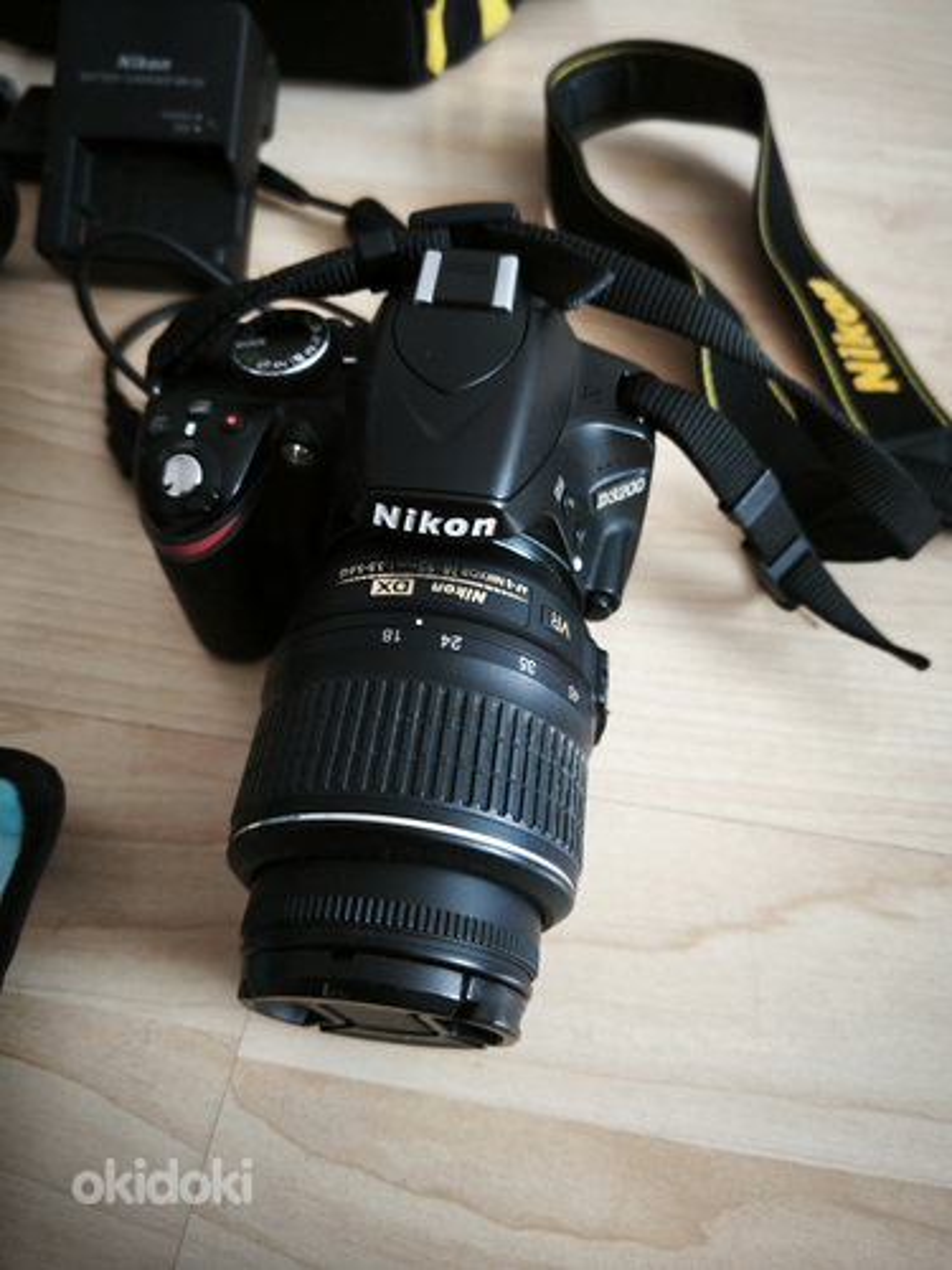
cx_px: 476
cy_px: 635
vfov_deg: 73.9
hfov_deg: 58.9
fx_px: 843
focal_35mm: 23
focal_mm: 5.35
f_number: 1.7
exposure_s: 1/33.3
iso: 1250
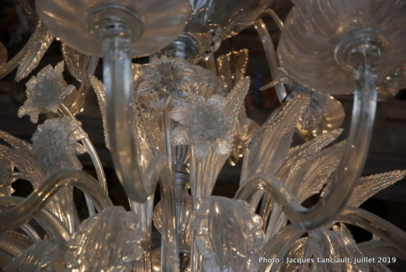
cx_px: 203
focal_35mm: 105
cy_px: 136
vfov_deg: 13.1
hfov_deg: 19.4
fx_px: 1186
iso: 800
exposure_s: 1/125
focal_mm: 70
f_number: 4.5
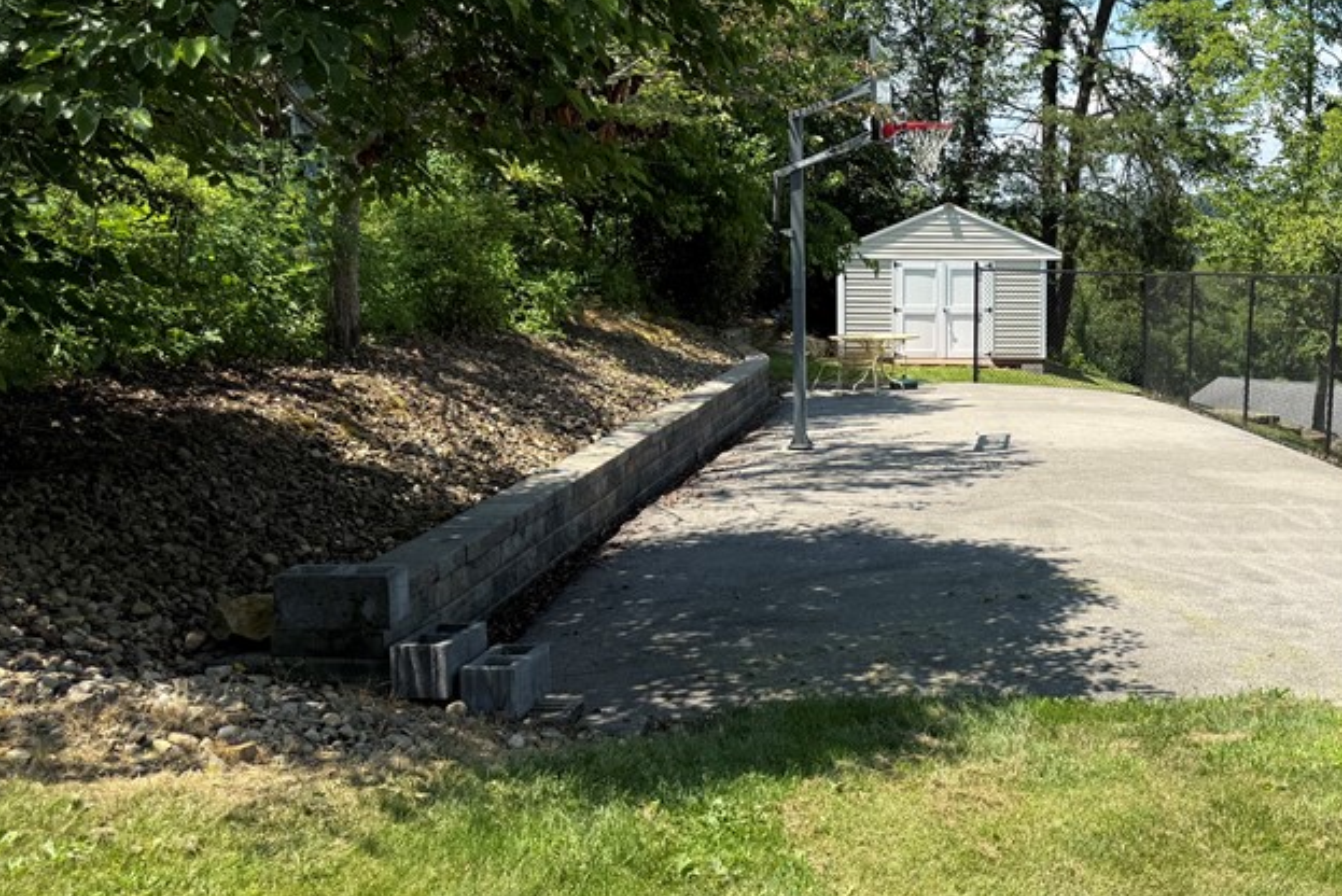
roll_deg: +0.8
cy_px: 414
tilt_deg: -7.3
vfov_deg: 32.6
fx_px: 1529
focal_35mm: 41
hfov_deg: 45.3
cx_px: 1049
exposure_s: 1/2370
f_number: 1.78
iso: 80
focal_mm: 6.76
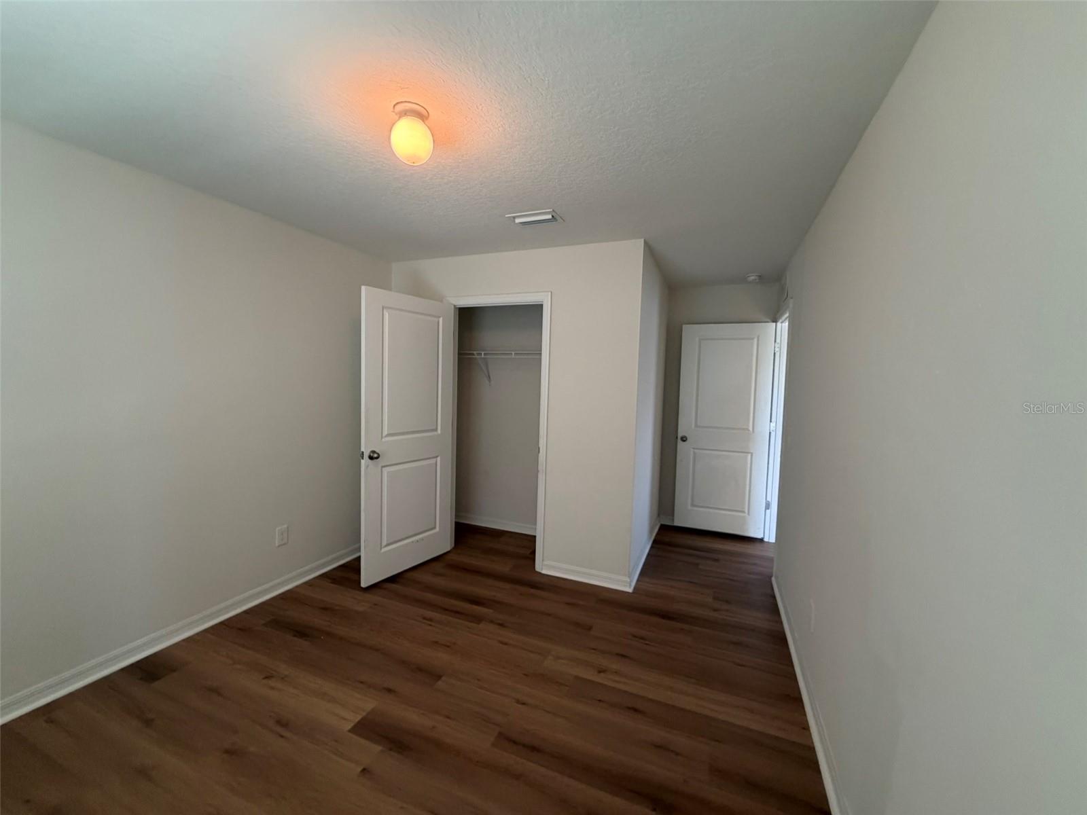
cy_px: 408
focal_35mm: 14
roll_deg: -3.1
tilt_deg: -4.4
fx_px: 440
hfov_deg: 102.1
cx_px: 544
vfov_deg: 85.7
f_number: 2.2
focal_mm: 2.22
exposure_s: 1/60
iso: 200
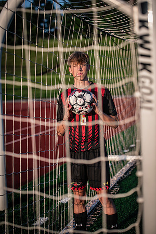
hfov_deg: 19.5
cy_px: 117
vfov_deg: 28.8
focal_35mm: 70
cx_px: 78
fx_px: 455
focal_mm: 70
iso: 200
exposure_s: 1/2000
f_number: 2.8
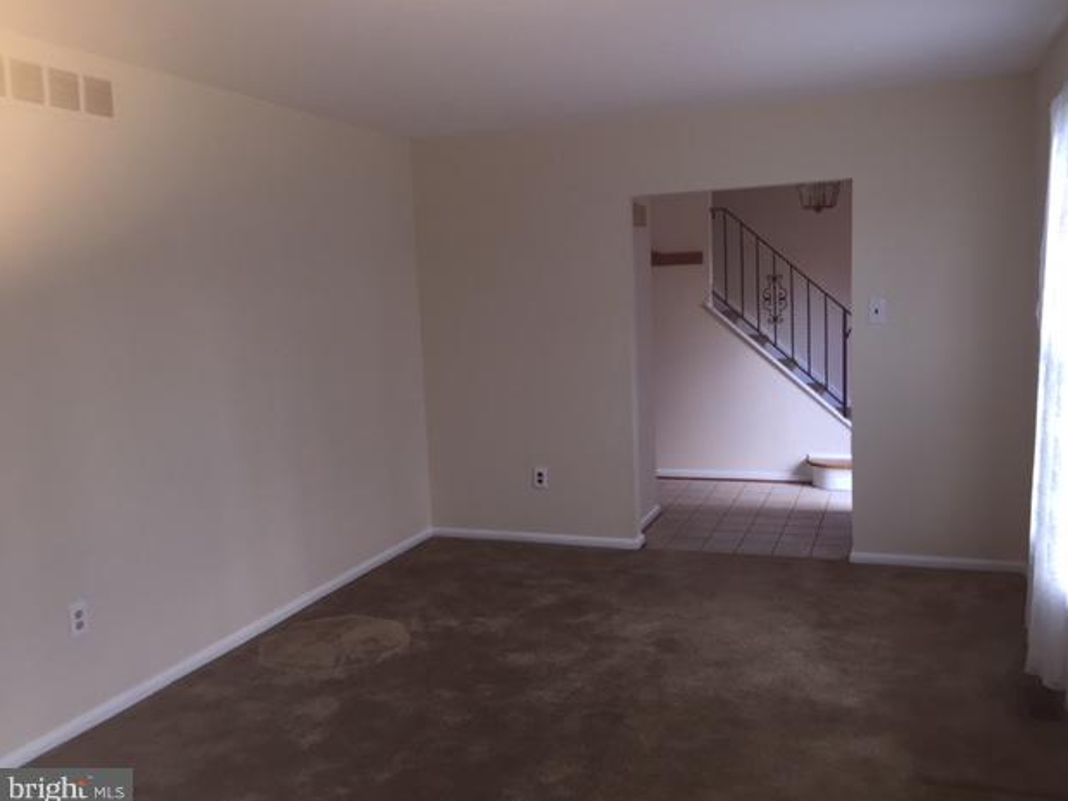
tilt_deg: -6.6
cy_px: 399
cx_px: 550
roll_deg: +1.9
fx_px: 925
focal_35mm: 30
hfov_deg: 60.0
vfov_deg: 46.8
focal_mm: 4.15
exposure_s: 1/30
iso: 50
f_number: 2.2
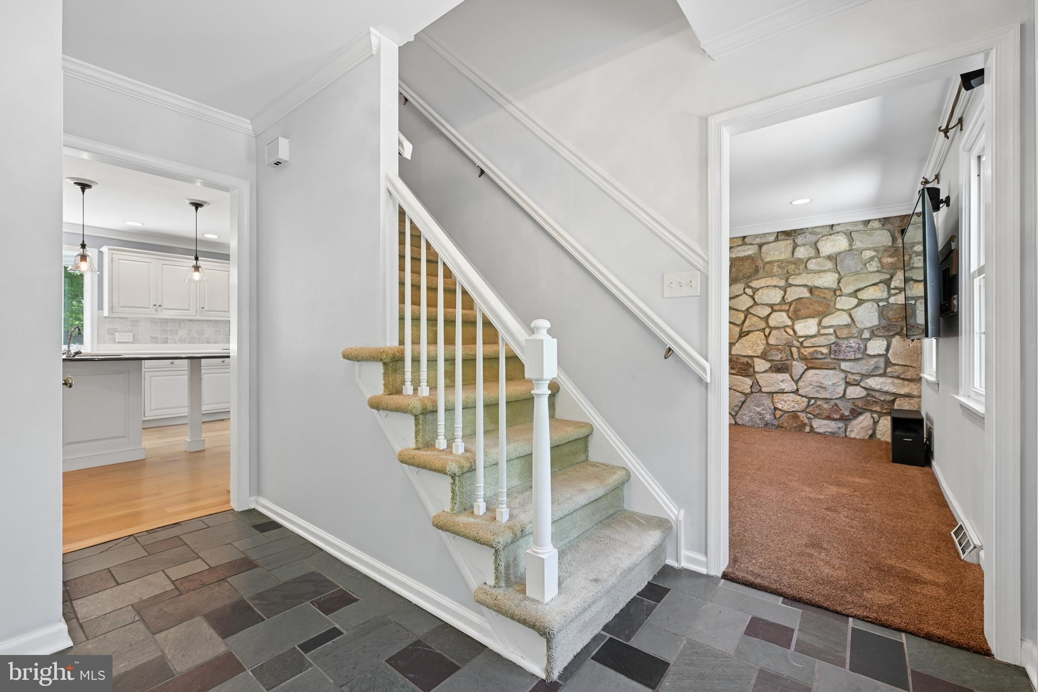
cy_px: 346
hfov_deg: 98.5
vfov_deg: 75.5
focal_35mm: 16
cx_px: 519
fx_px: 447
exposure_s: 1/10
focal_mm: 15.5
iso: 250
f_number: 8
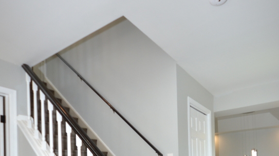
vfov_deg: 39.1
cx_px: 167
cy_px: 165
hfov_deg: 73.3
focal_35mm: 25
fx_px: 185
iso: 400
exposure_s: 1/80
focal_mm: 8
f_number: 4.5
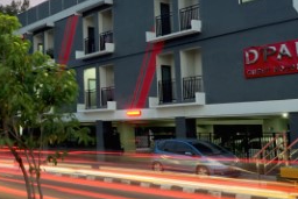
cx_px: 108
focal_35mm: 45
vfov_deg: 28.6
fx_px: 373
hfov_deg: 43.2
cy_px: 16
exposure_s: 8
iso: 50
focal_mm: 16
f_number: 22
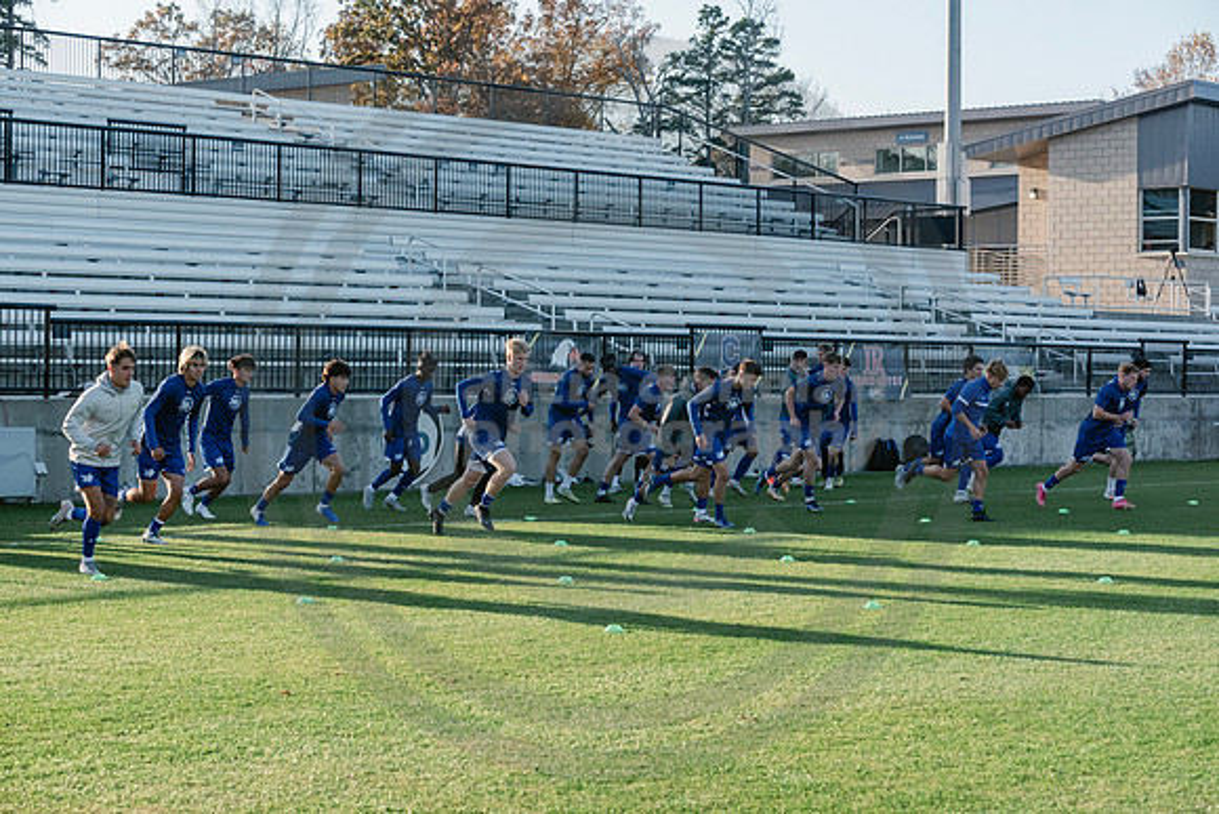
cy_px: 407
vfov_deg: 19.5
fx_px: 2371
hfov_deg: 28.8
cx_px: 610
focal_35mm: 70
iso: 1250
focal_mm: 70
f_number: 7.1
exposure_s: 1/1000
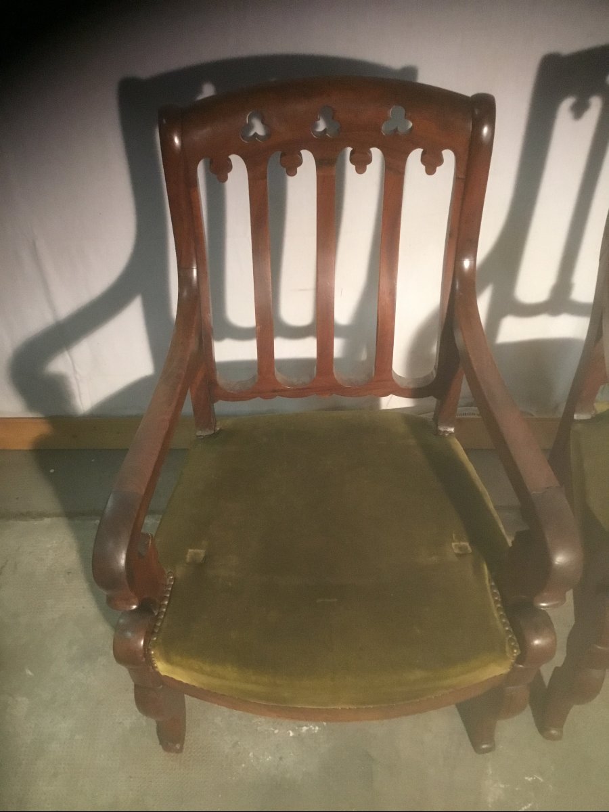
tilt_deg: -47.9
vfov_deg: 58.4
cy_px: 406
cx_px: 304
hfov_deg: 45.4
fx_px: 727
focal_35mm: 31
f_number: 2.4
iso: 200
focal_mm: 3.3
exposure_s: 1/25
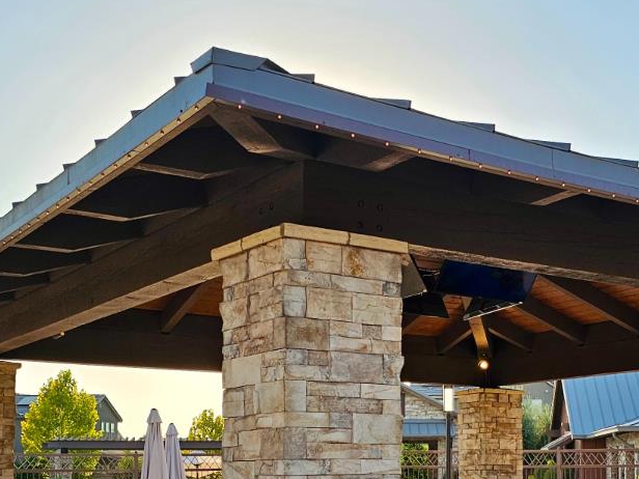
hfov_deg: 34.0
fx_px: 1034
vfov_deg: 25.5
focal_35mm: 56
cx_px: 430
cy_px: 410
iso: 16
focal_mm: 6.3
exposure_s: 1/719
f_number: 1.7
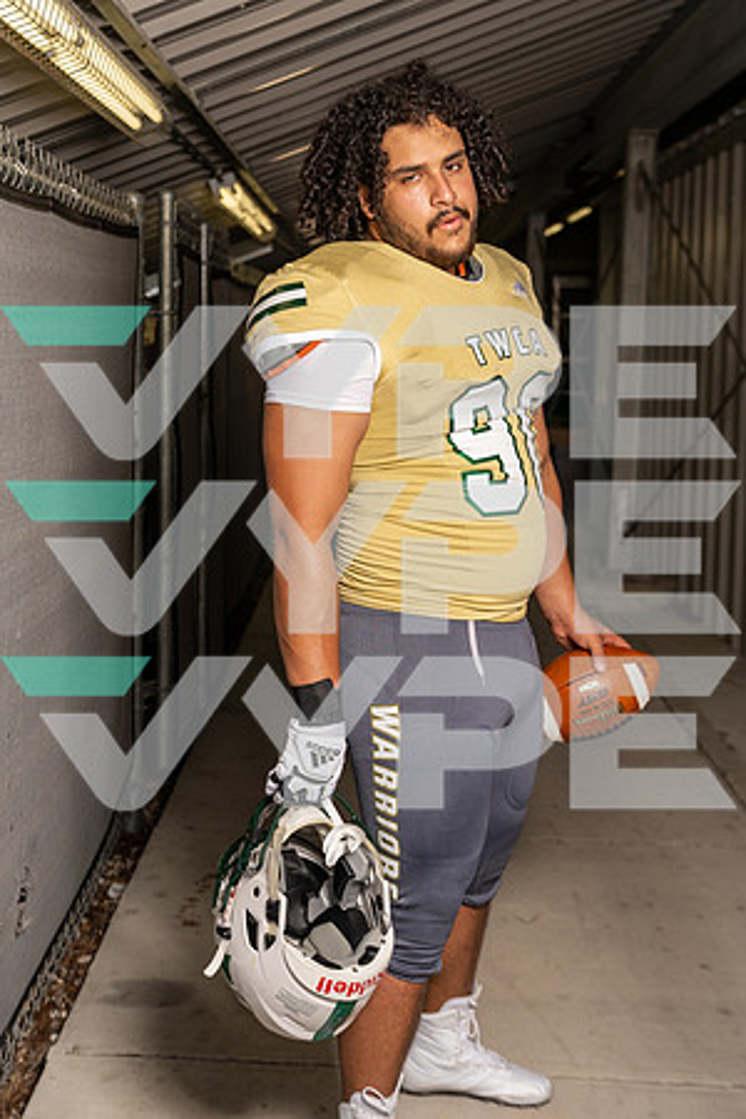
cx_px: 373
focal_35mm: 48
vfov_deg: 41.1
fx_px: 1492
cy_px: 560
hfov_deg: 28.1
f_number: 4.5
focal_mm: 48
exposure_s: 1/250
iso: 125
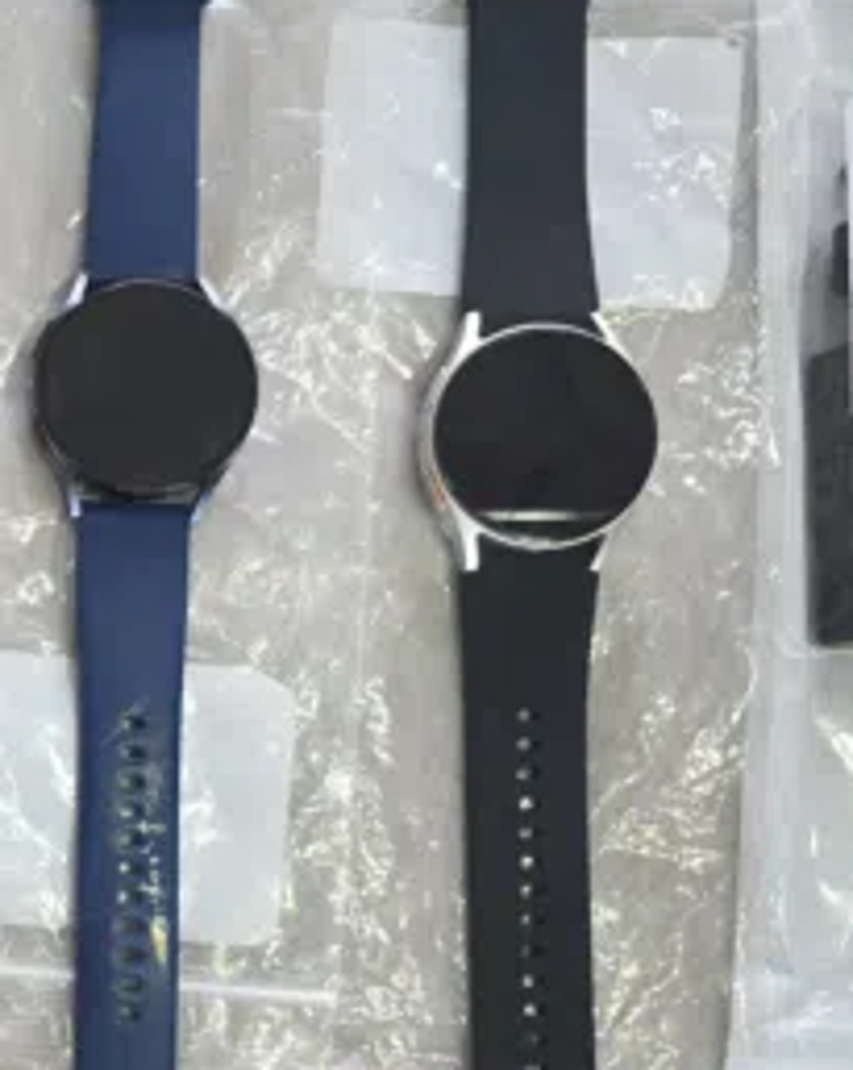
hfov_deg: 23.7
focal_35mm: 56
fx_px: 1770
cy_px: 791
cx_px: -266
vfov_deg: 33.0
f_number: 1.7
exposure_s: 1/120
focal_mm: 6.3
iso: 200
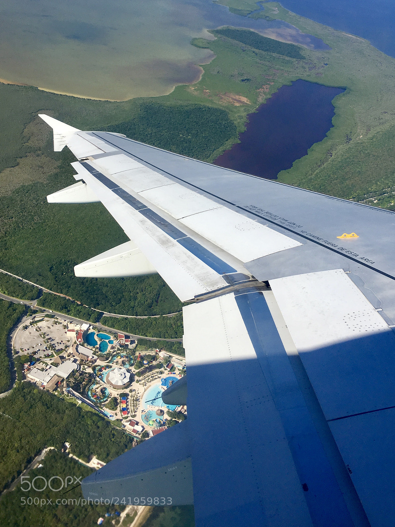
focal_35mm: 29
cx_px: 198
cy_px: 264
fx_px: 441
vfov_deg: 61.7
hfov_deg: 48.2
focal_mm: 4.15
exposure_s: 1/2024
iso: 25
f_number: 2.2
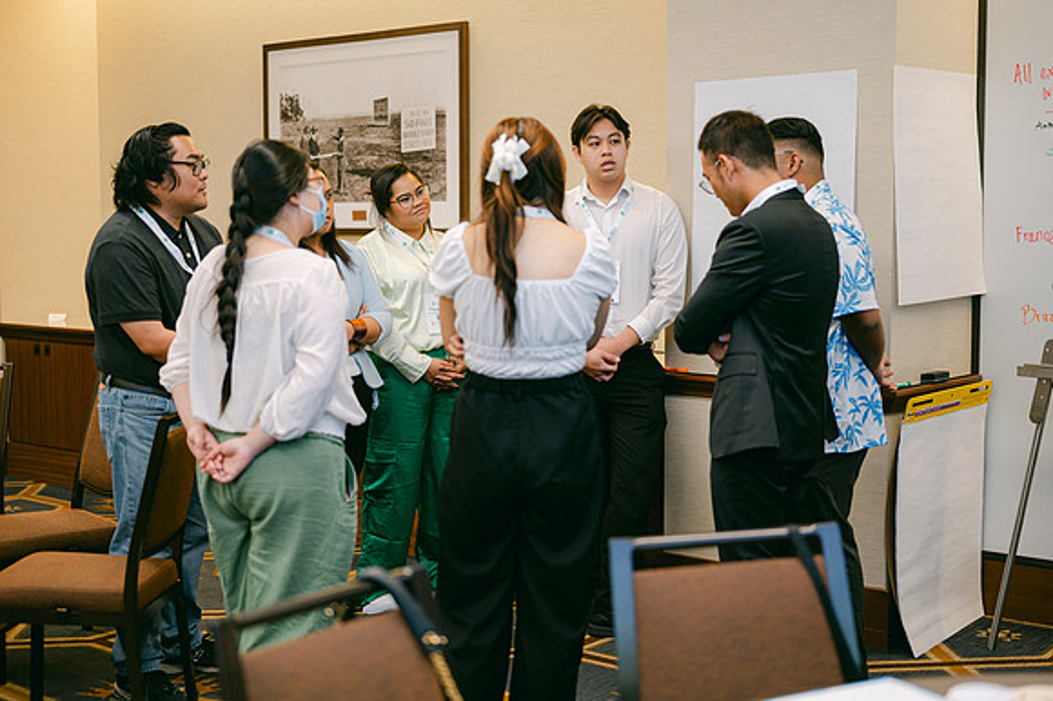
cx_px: 526
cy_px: 350
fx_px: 1462
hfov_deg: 39.6
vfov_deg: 27.0
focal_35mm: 50
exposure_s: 1/100
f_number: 2
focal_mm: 50
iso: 500
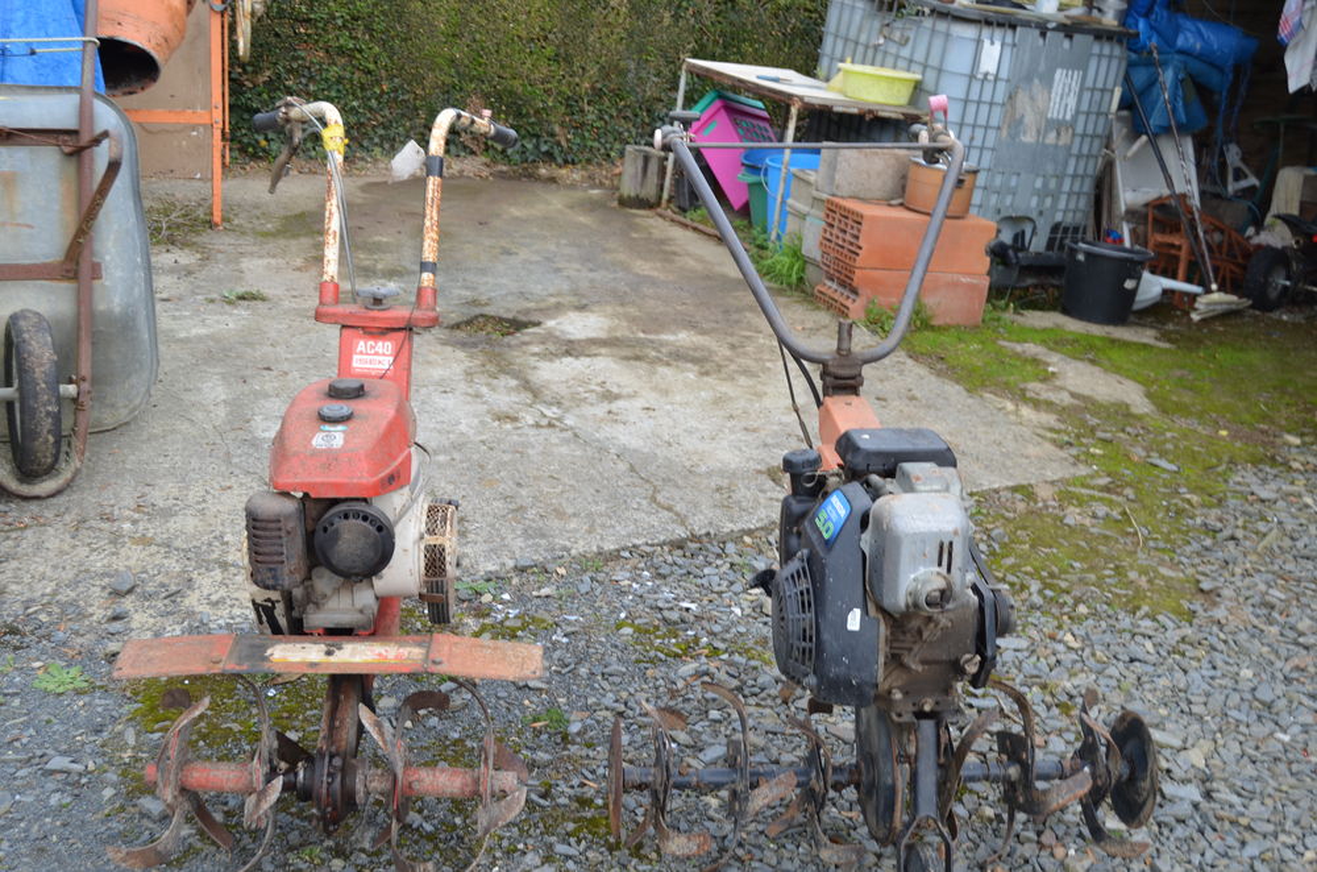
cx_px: 658
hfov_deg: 49.6
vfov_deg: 34.1
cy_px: 436
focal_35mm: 39
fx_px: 1424
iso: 100
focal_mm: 26
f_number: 5.6
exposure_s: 1/60
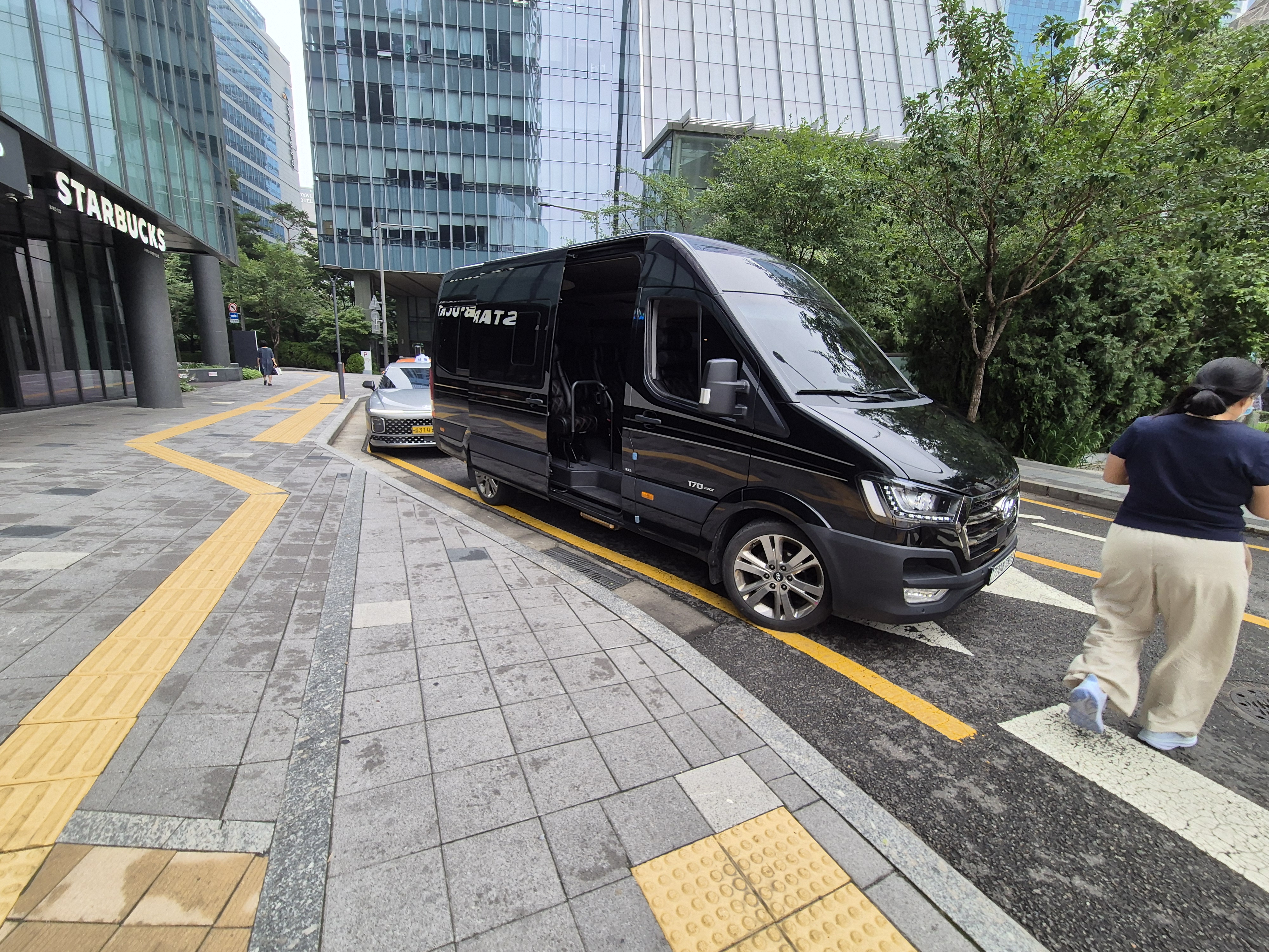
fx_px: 477
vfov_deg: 89.9
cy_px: 476
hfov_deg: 106.2
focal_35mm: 13
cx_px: 634
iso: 50
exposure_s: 1/138
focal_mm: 2.2
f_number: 2.2
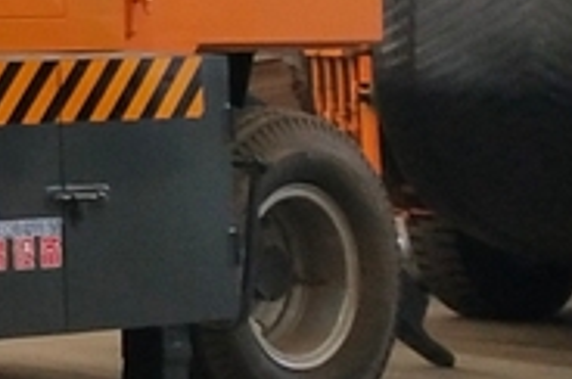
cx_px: -1265
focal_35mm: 204
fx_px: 3236
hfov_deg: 8.2
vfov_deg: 6.6
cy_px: -230
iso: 381
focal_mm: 3.95
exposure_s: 1/50
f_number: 1.8
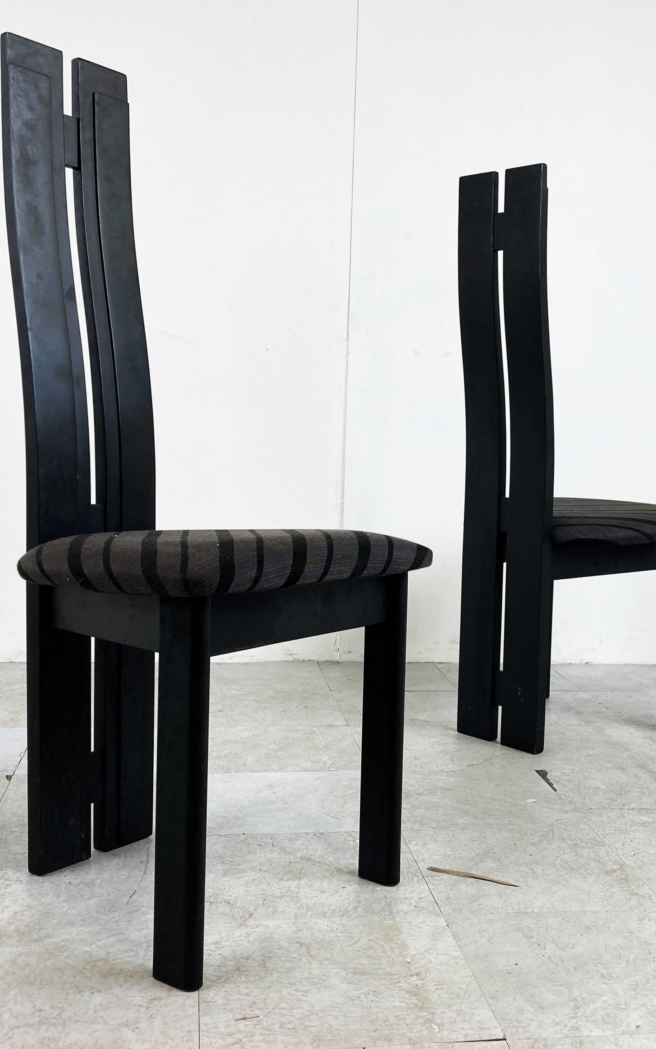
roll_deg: -3.3
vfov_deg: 49.3
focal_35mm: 40
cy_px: 524
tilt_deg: -4.5
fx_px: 1144
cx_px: 409
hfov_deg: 31.8
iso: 40
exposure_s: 1/100
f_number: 1.8
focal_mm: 3.99
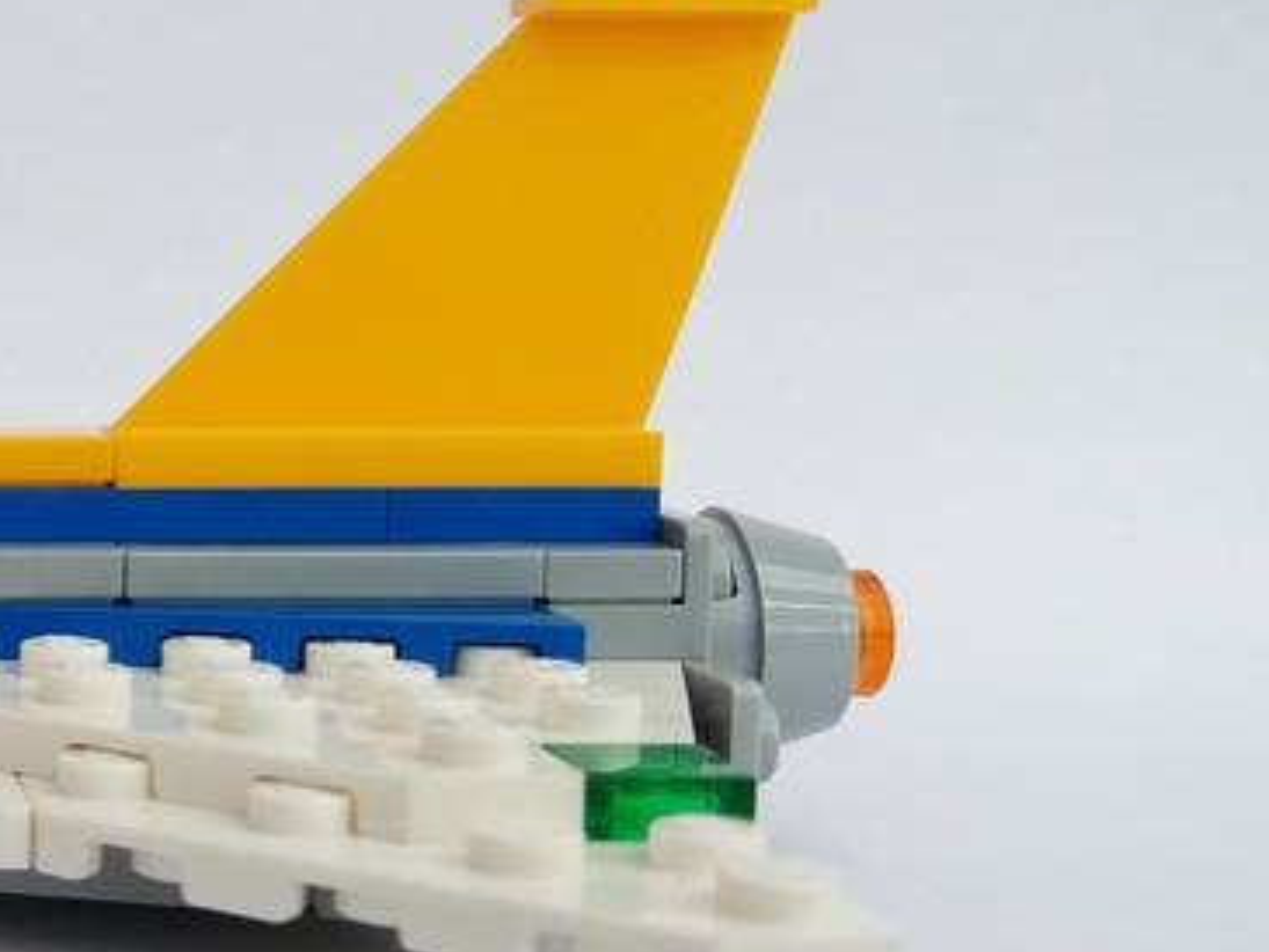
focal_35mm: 69
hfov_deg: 25.5
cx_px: -219
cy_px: 631
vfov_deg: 21.2
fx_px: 2530
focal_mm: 3.7
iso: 64
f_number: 1.9
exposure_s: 1/1561
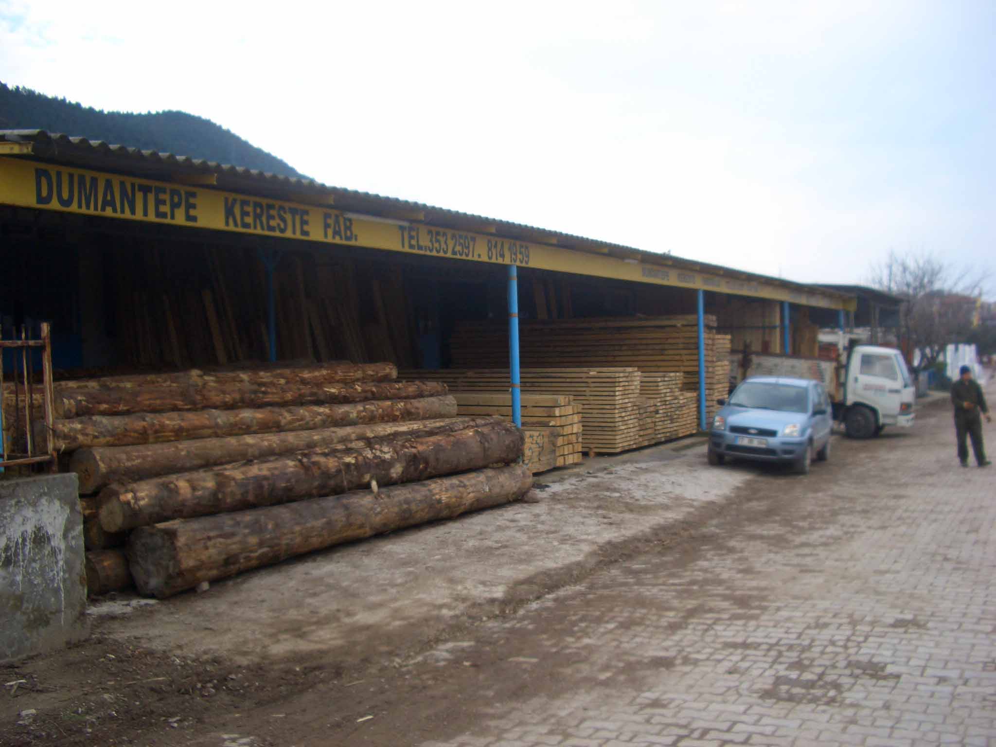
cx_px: 498
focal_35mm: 35
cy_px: 374
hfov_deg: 52.6
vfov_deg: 40.7
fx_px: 1007
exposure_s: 1/320
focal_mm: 5.8
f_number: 2.6
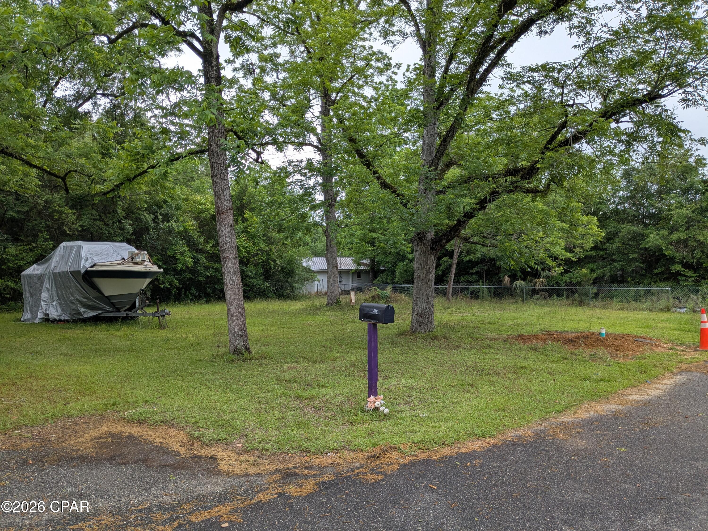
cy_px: 266
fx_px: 552
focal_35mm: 27
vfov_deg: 51.4
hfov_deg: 65.3
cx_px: 354
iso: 49
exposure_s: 1/867
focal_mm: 4.38
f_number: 1.73
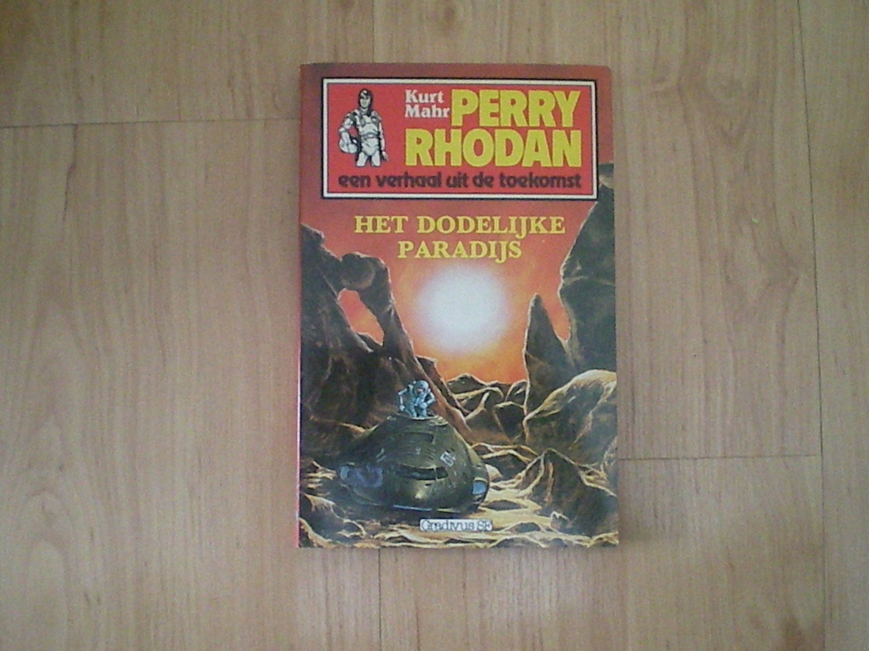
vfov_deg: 37.7
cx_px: 434
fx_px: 954
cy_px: 326
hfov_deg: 49.0
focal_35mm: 38
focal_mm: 6.3
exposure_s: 1/100
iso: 1107
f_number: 3.1
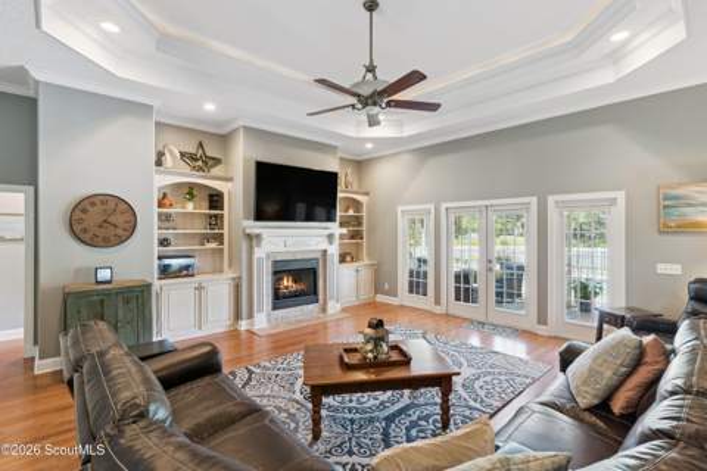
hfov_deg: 93.3
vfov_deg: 70.4
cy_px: 236
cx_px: 354
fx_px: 334
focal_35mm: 17
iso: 250
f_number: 8
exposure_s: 1/3
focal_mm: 17
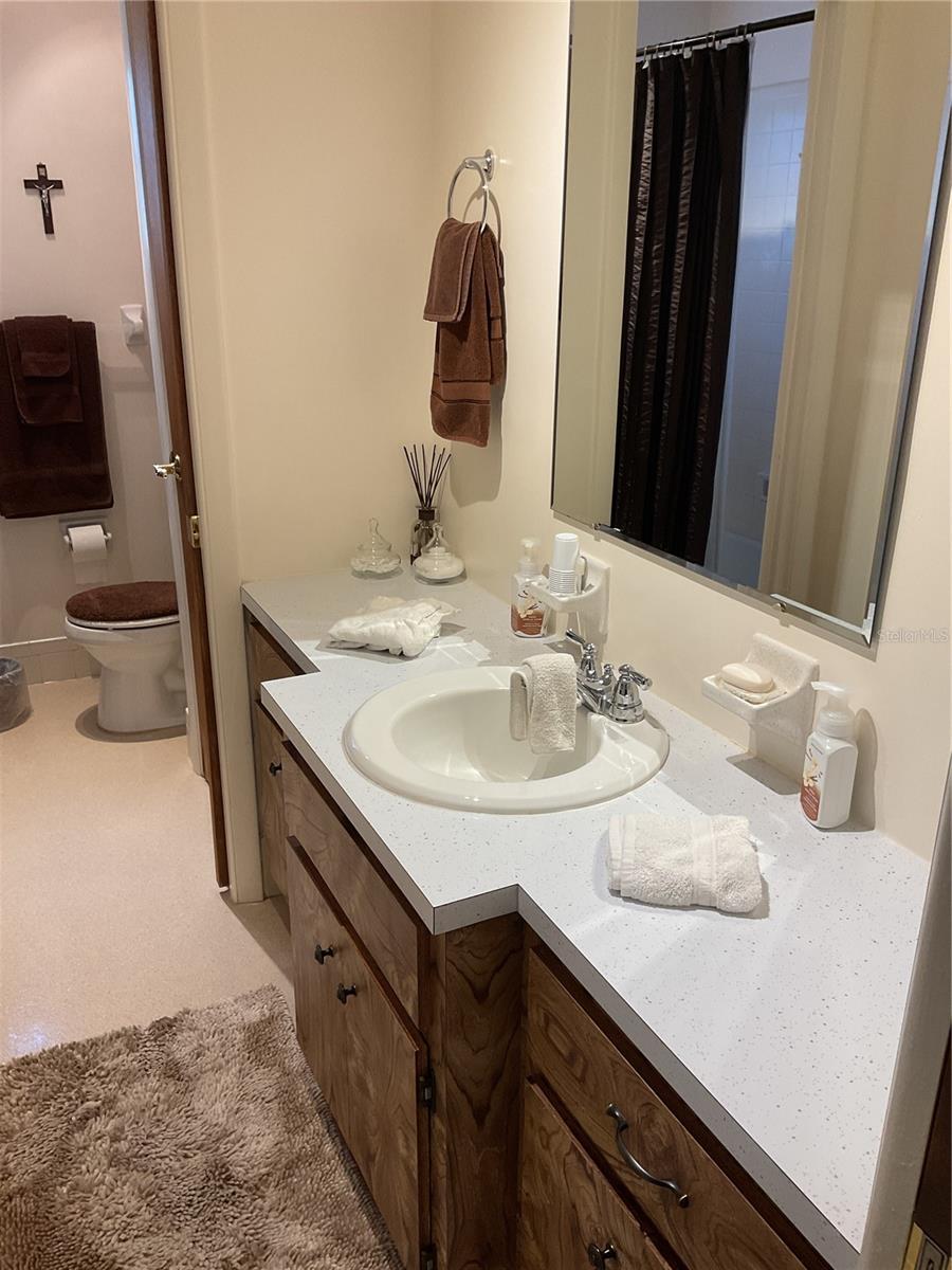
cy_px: 635
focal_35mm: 29
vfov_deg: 61.7
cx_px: 476
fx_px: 1063
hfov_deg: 48.2
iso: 50
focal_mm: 3
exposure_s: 1/60
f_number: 1.8
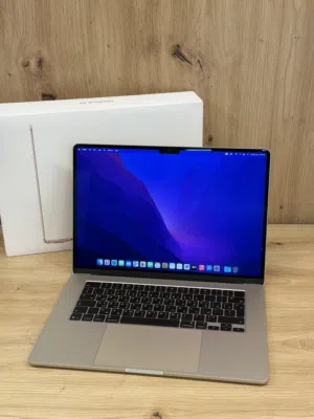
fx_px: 581
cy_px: 210
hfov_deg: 30.3
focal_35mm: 48
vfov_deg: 39.7
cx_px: 157
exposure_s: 1/50
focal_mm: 6.76
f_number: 1.78
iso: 50
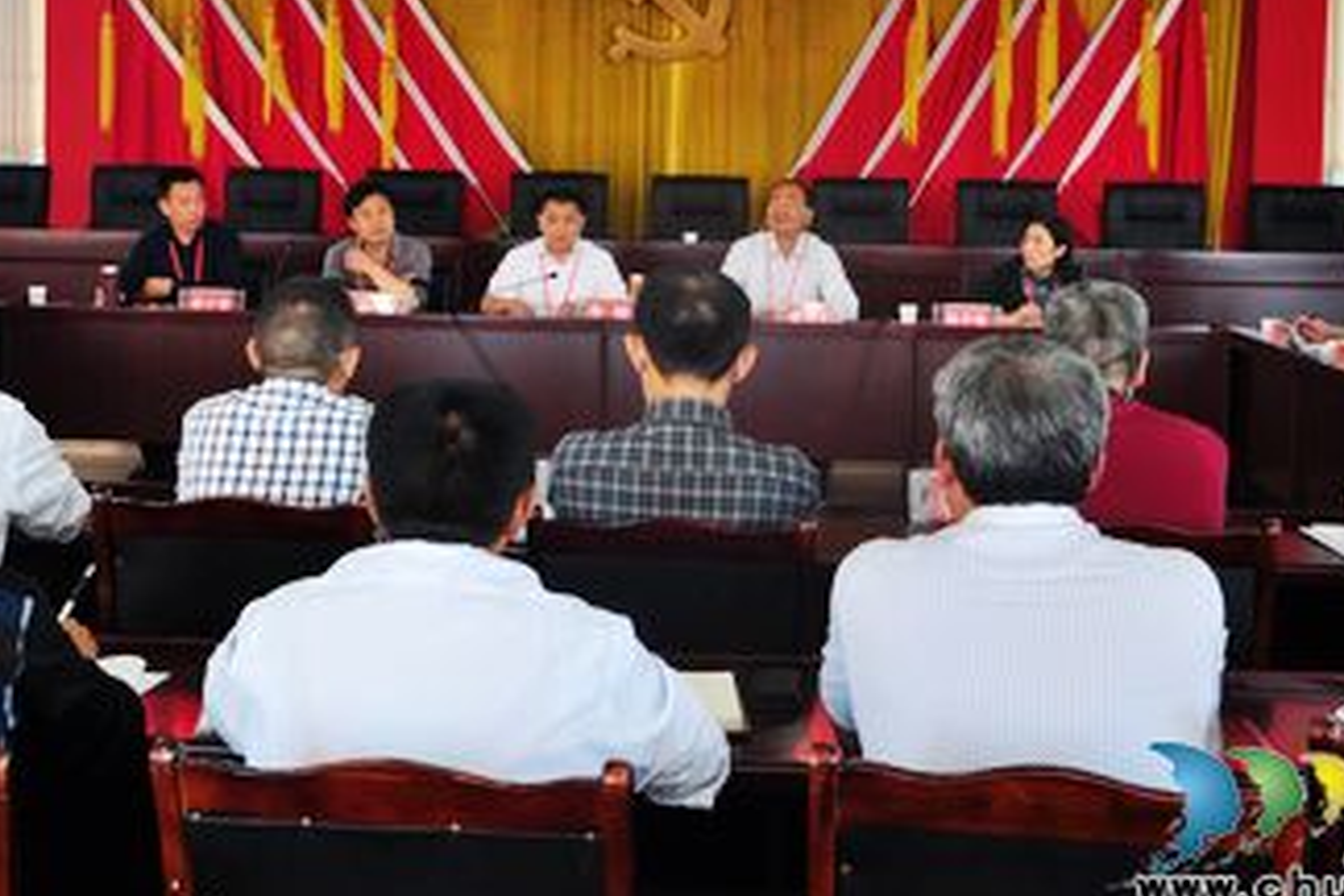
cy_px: 236
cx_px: 635
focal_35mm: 58
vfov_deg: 23.3
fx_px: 2157
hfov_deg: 34.6
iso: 250
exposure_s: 1/30
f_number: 4
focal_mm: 25
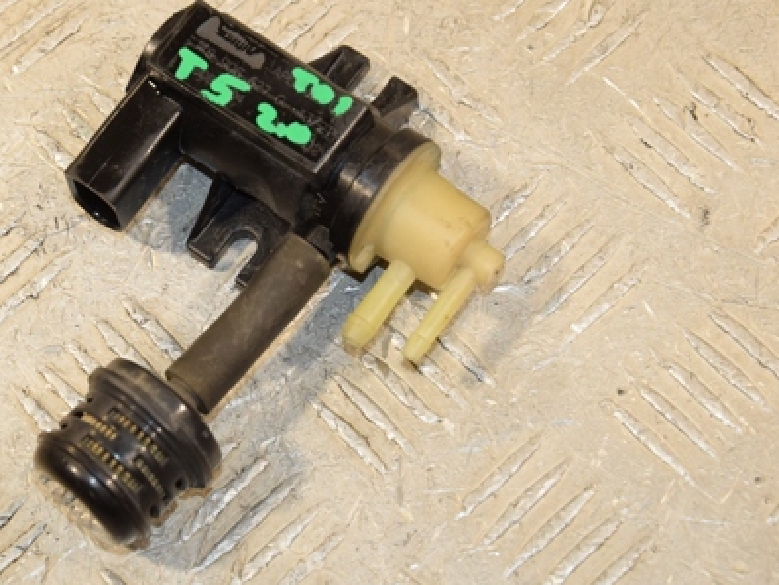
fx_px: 2723
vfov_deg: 12.2
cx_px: 293
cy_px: 195
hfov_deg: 16.3
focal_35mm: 121
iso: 800
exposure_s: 1/200
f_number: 7.1
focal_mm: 52
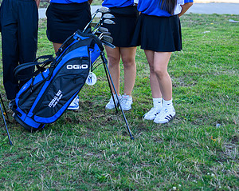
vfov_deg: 20.0
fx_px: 516
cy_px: -20
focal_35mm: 73
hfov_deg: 25.4
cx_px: 27
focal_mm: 25.5
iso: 125
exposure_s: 1/320
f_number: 2.8
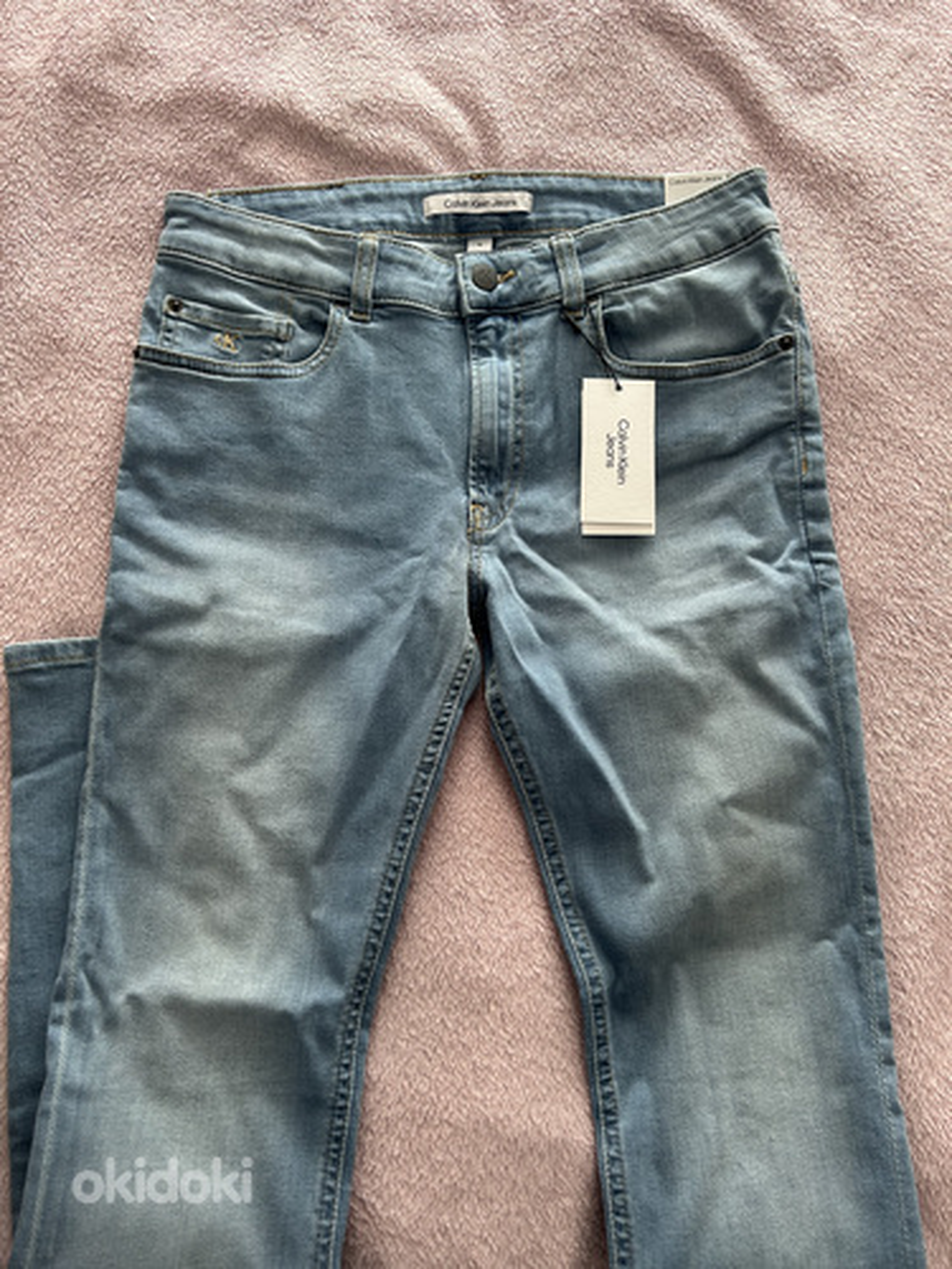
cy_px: 634
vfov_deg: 67.3
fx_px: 953
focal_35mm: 26
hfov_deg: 53.1
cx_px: 476
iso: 100
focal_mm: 5.7
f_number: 1.5
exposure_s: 1/121
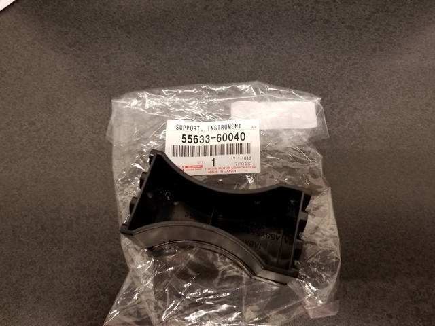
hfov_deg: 67.3
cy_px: 163
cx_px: 218
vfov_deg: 53.1
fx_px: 327
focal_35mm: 26
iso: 160
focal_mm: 4.3
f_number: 1.7
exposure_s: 1/33
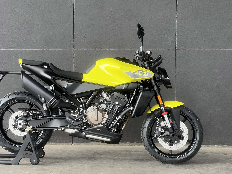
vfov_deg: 15.9
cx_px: 94
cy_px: 79
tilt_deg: -2.1
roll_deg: -1.0
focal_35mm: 93
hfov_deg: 21.1
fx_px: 623
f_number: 2.8
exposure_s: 1/99
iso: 50
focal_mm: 9
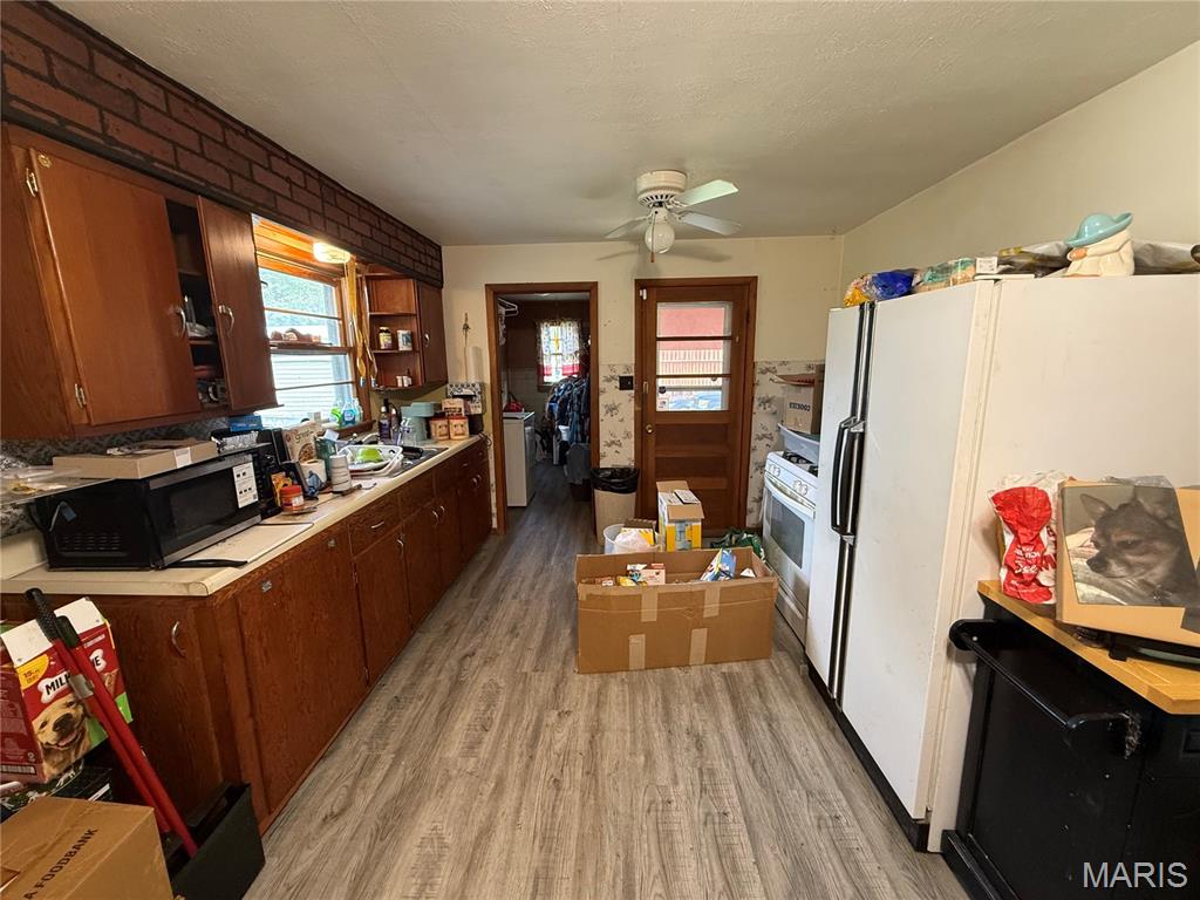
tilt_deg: -10.3
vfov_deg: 85.7
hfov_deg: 102.1
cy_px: 450
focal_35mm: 14
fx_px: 485
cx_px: 600
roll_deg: +0.8
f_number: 2.2
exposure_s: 1/60
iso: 320
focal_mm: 2.22
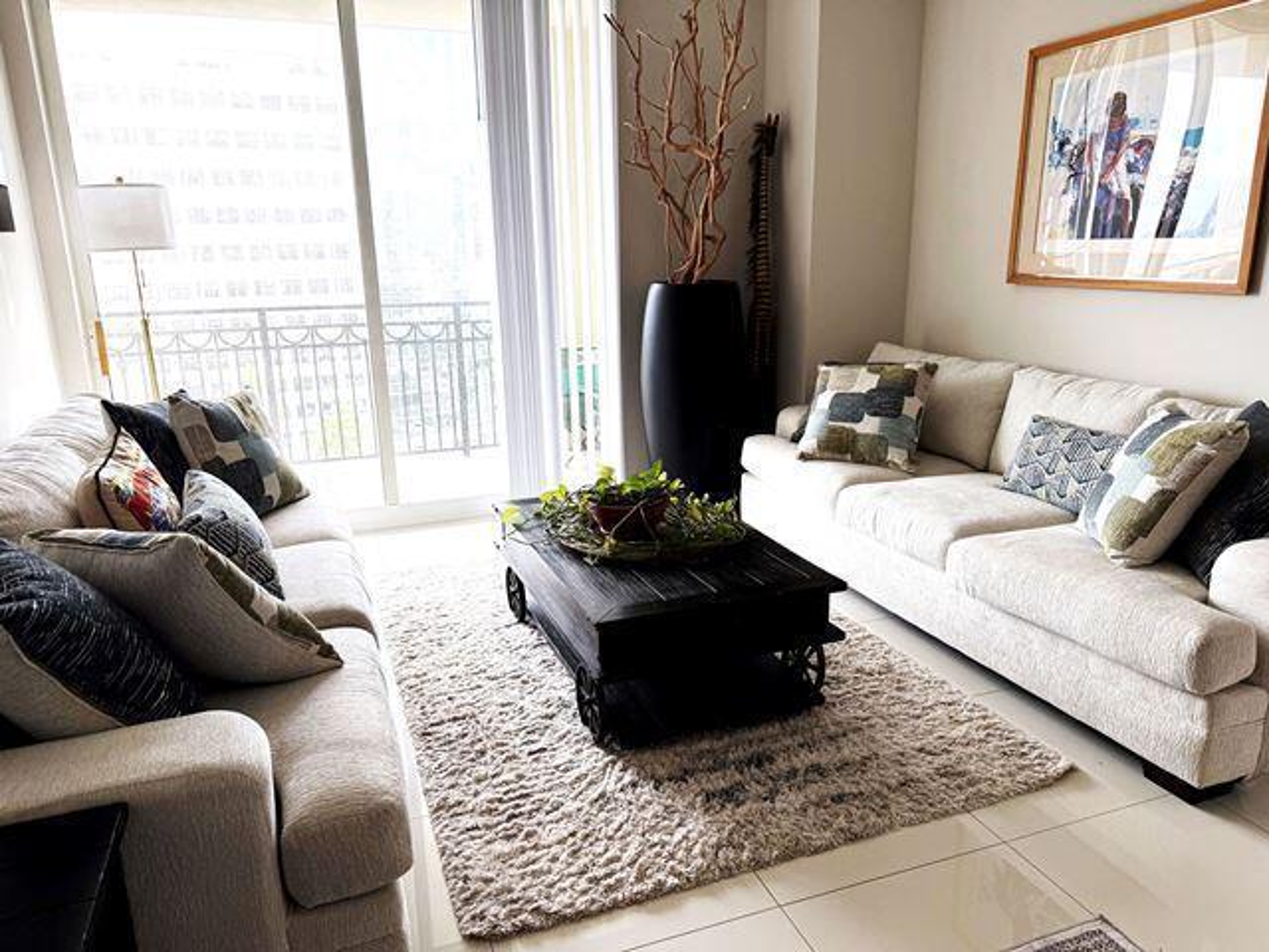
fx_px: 880
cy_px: 476
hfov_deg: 71.6
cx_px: 634
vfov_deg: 56.8
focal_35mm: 24
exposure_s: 1/262
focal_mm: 6.76
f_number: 1.78
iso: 100
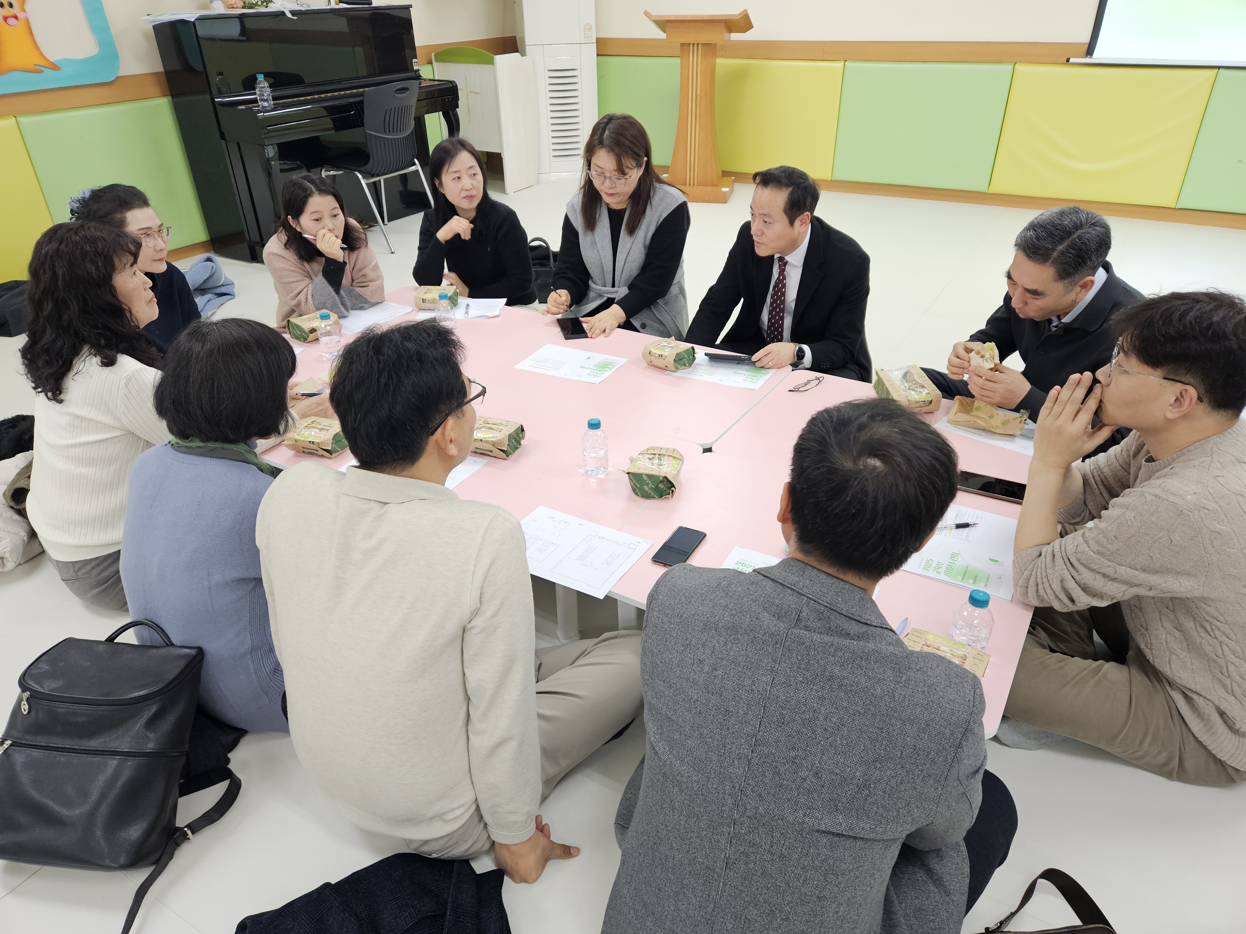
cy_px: 467
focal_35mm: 23
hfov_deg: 73.9
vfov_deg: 58.9
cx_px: 623
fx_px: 828
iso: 125
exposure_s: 1/120
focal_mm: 5.4
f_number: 1.8
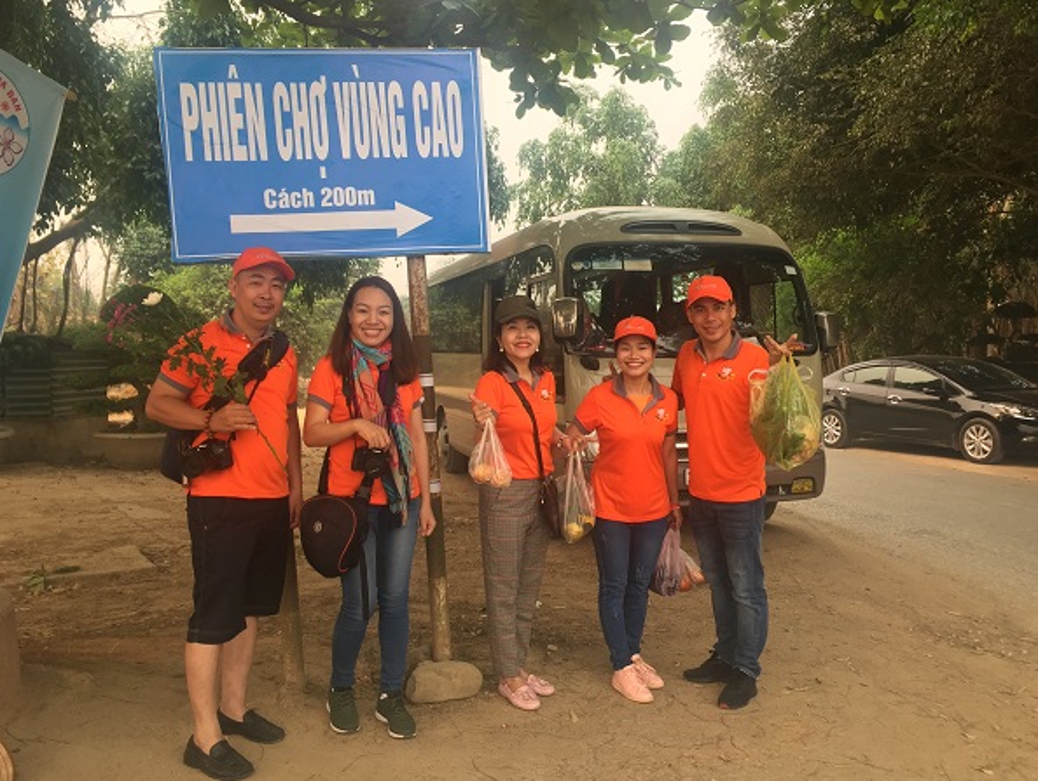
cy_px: 390
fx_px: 871
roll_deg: -1.0
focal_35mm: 29
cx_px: 519
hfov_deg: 61.6
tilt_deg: -1.1
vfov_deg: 48.3
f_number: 2.2
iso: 32
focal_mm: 4.15
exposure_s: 1/123
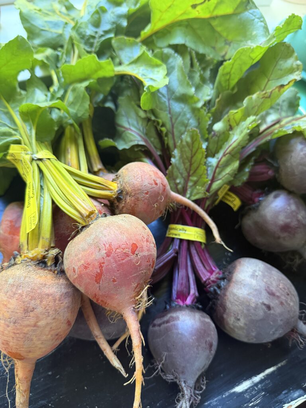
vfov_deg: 71.6
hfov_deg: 56.8
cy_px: 204
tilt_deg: -59.3
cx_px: 153
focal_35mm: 24
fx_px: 283
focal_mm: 6.76
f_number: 1.78
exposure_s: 1/60
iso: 400
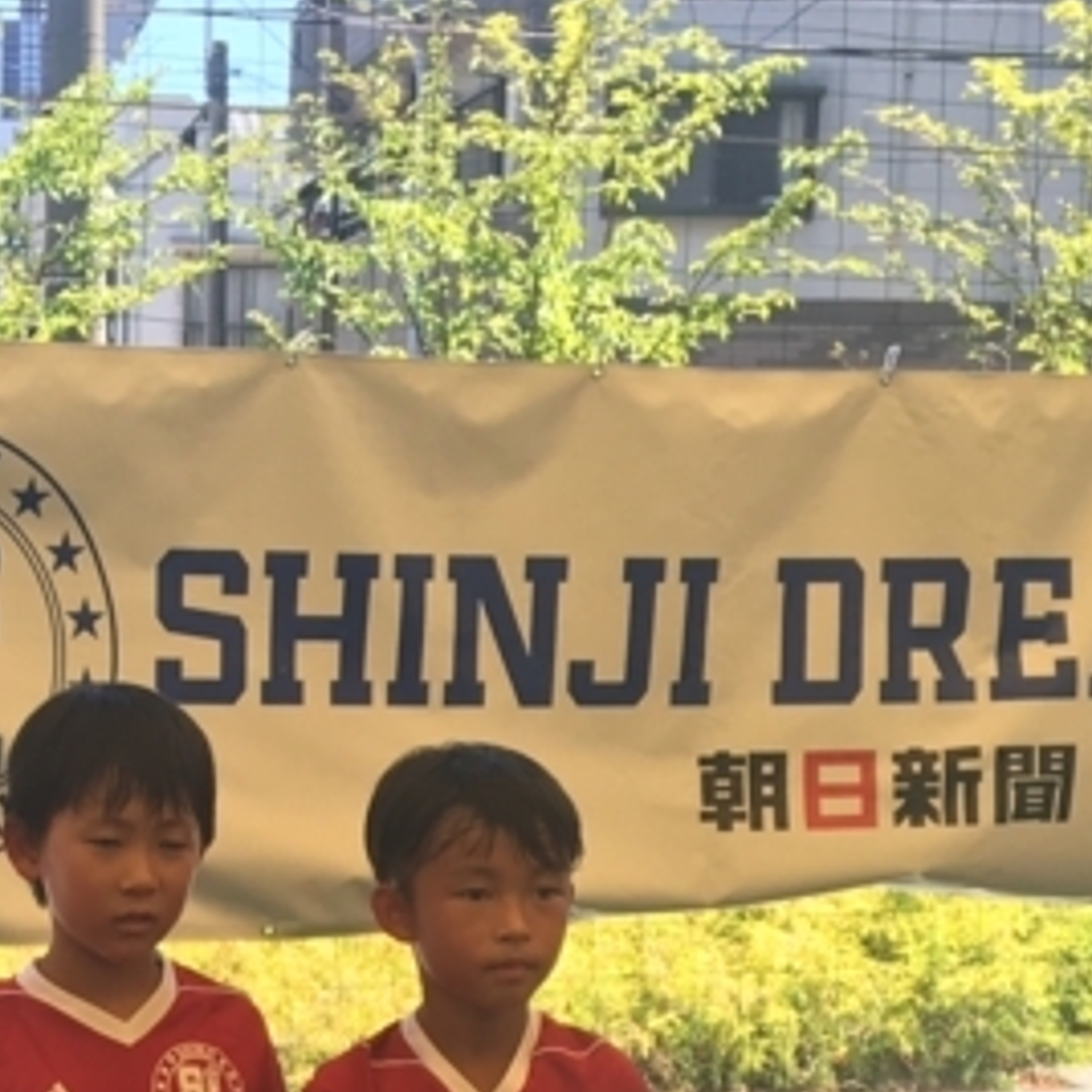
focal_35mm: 98
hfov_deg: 17.5
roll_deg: -0.8
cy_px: 1345
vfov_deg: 16.9
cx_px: 98
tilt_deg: -14.6
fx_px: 3498
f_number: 2.2
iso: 25
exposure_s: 1/337
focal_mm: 4.15
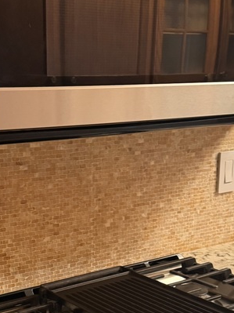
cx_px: 70
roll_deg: +0.7
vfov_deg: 29.3
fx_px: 586
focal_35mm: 65
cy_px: 244
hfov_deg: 22.4
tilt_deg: -15.6
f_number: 1.78
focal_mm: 6.76
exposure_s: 1/60
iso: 500
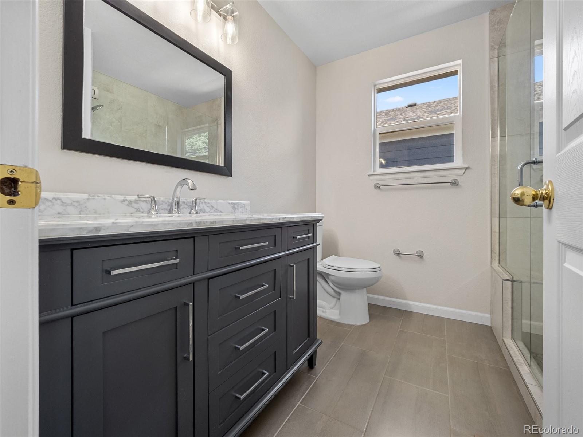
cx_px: 292
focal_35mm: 14
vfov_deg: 85.7
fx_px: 236
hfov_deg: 102.1
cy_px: 218
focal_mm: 7
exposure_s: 1/3
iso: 200
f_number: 9
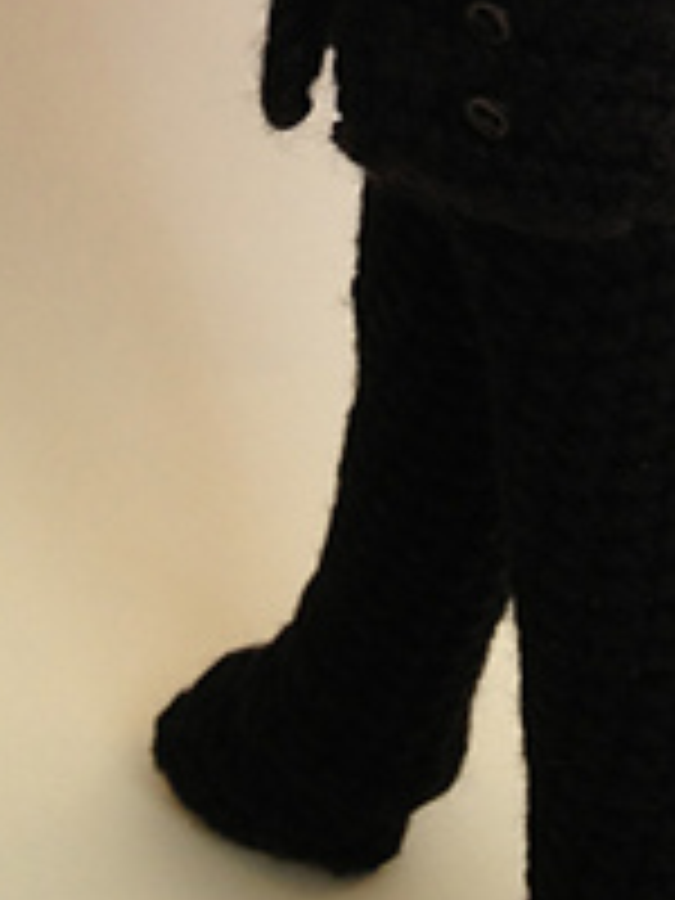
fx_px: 2912
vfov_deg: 16.5
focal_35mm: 112
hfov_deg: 13.1
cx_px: 580
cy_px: -306
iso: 50
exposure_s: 1/24
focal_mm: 4.28
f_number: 2.4
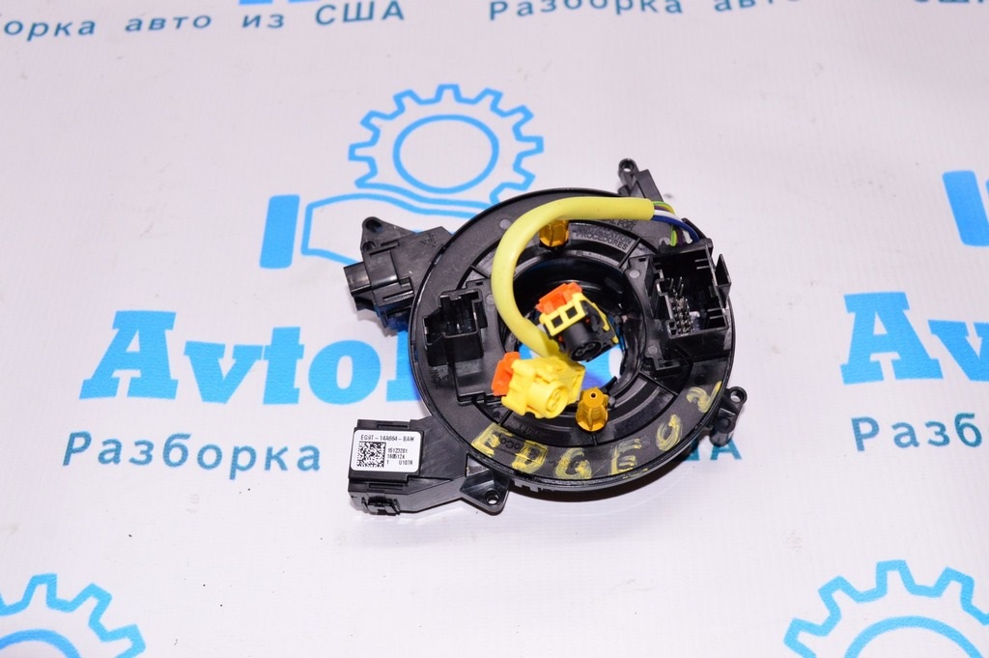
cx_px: 494
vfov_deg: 31.8
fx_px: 1153
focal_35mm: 42
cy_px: 329
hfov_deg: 46.4
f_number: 8
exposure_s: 1/125
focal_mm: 28
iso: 1600
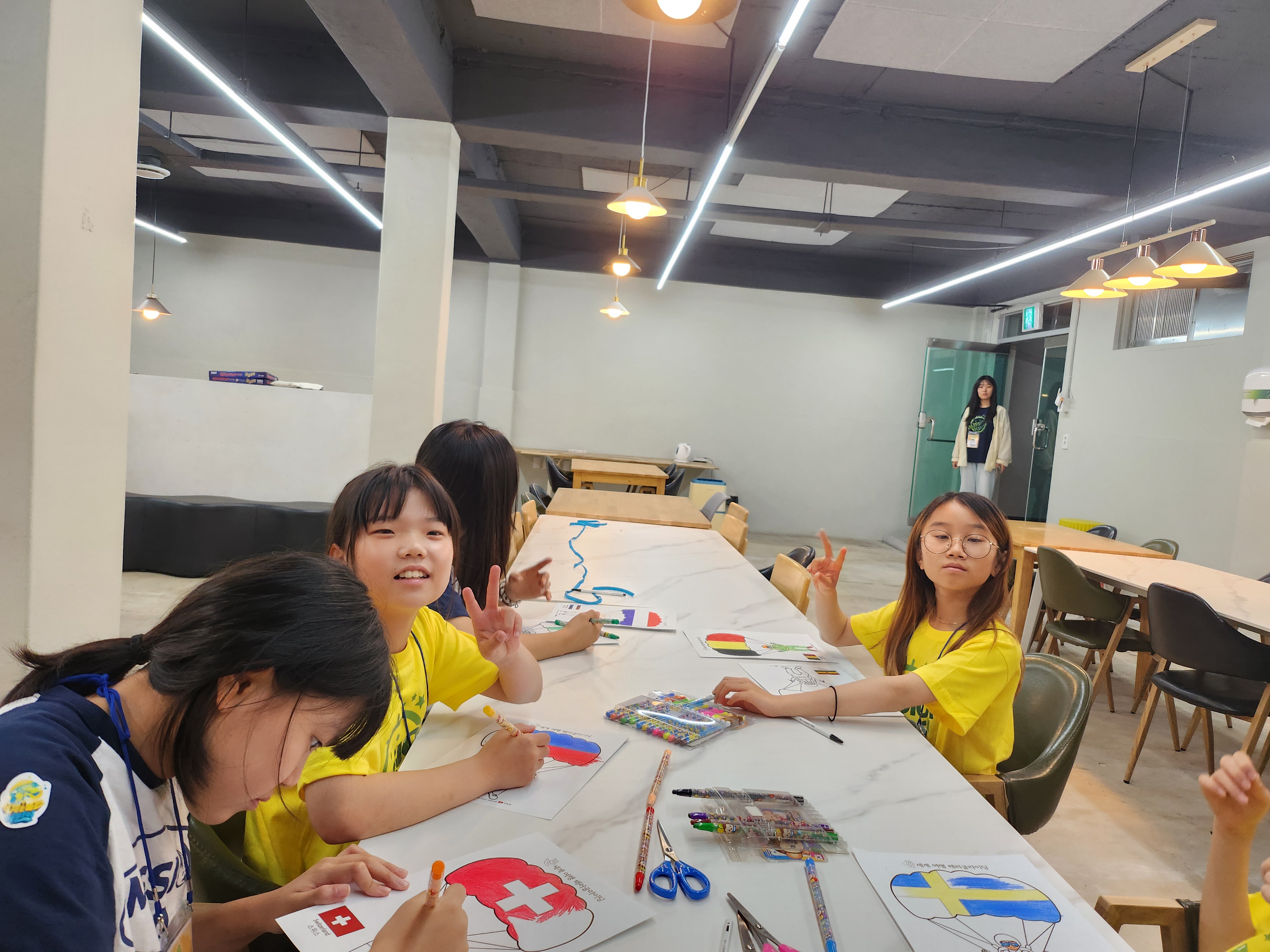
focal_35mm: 24
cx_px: 635
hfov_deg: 71.6
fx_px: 881
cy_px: 476
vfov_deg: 56.8
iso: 200
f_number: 1.8
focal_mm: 5
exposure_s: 1/120
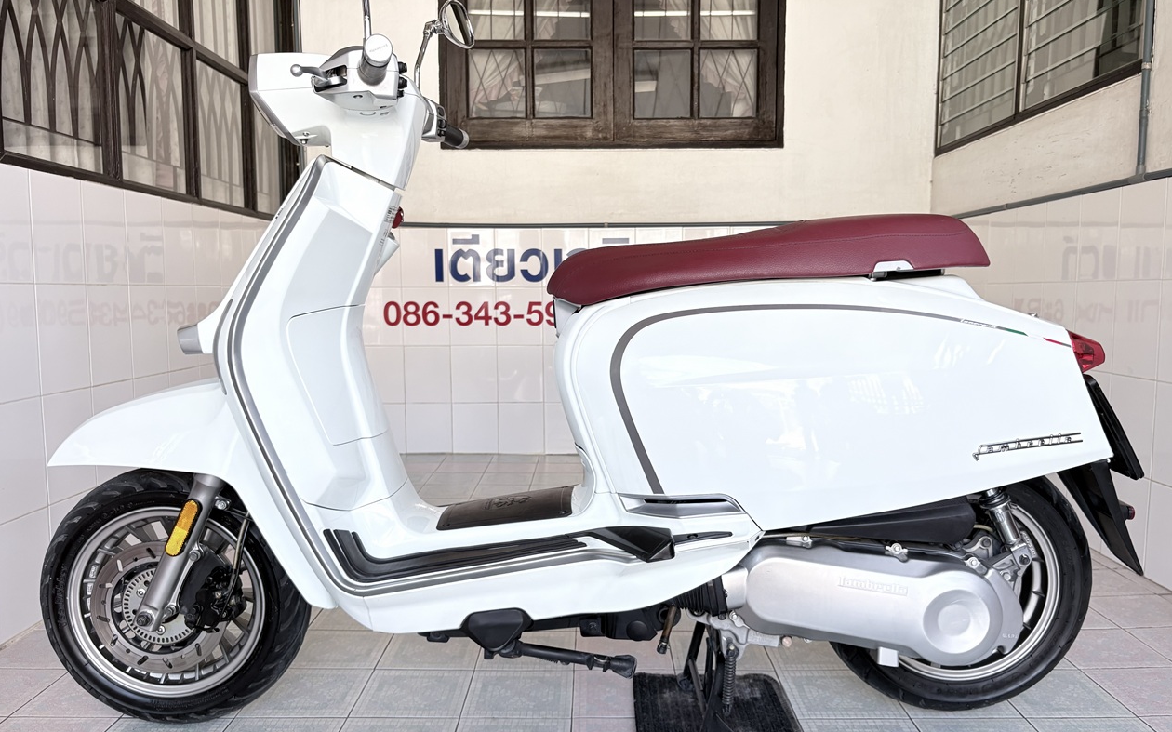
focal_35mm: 28
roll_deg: +0.6
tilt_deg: -4.5
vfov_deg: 44.5
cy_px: 376
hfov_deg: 66.5
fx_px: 894
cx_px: 586
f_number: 1.6
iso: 100
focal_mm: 5.96
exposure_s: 1/122
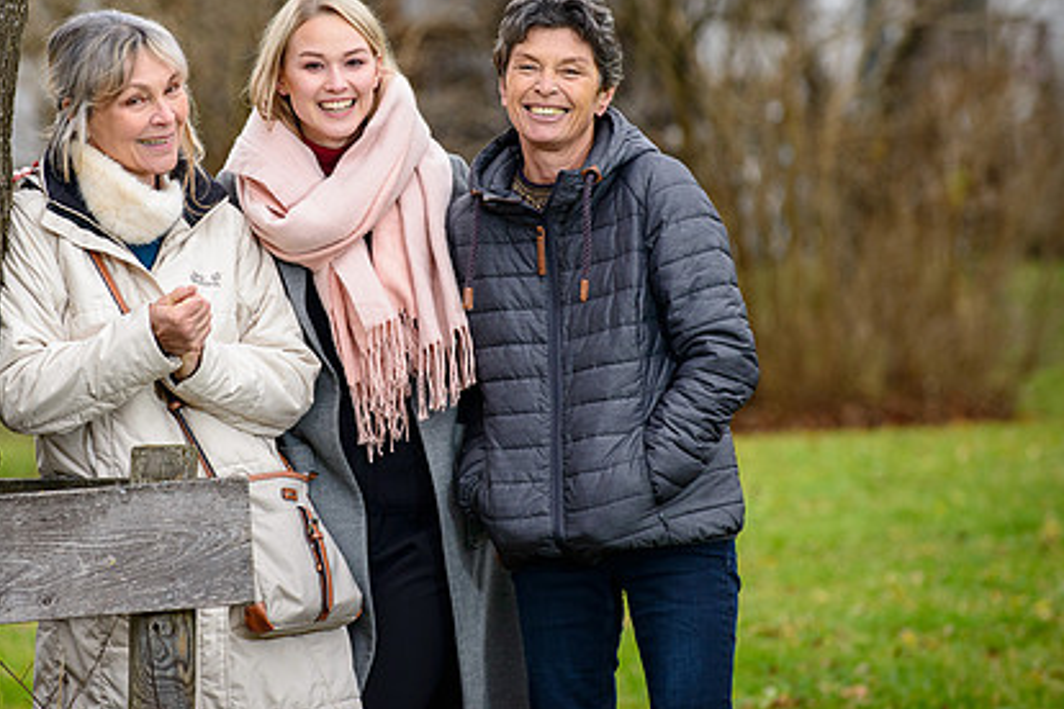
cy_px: 233
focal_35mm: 292
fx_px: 8630
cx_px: 398
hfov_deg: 7.1
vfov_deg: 4.7
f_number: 5
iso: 800
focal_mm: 200
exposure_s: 1/250
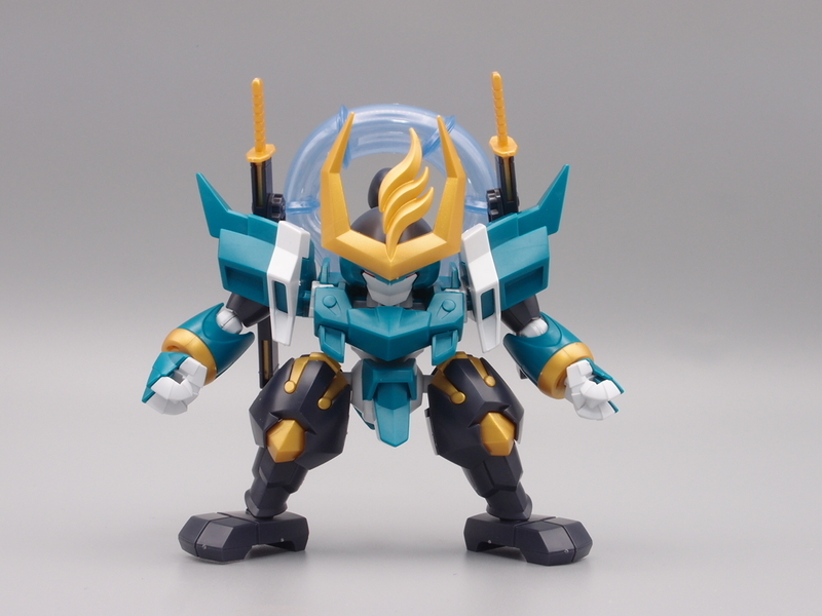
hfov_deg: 32.2
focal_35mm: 60
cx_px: 411
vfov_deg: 24.4
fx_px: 1425
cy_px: 308
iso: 100
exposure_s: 1/5
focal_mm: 12.88
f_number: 8
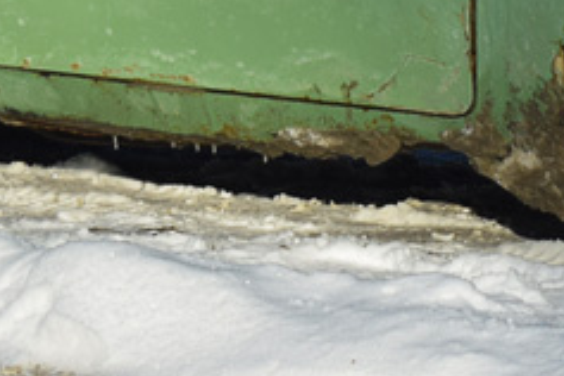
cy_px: -402
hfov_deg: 6.8
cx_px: 445
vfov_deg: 4.5
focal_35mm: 304
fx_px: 4762
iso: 100
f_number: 5.6
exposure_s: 1/800
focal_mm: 40
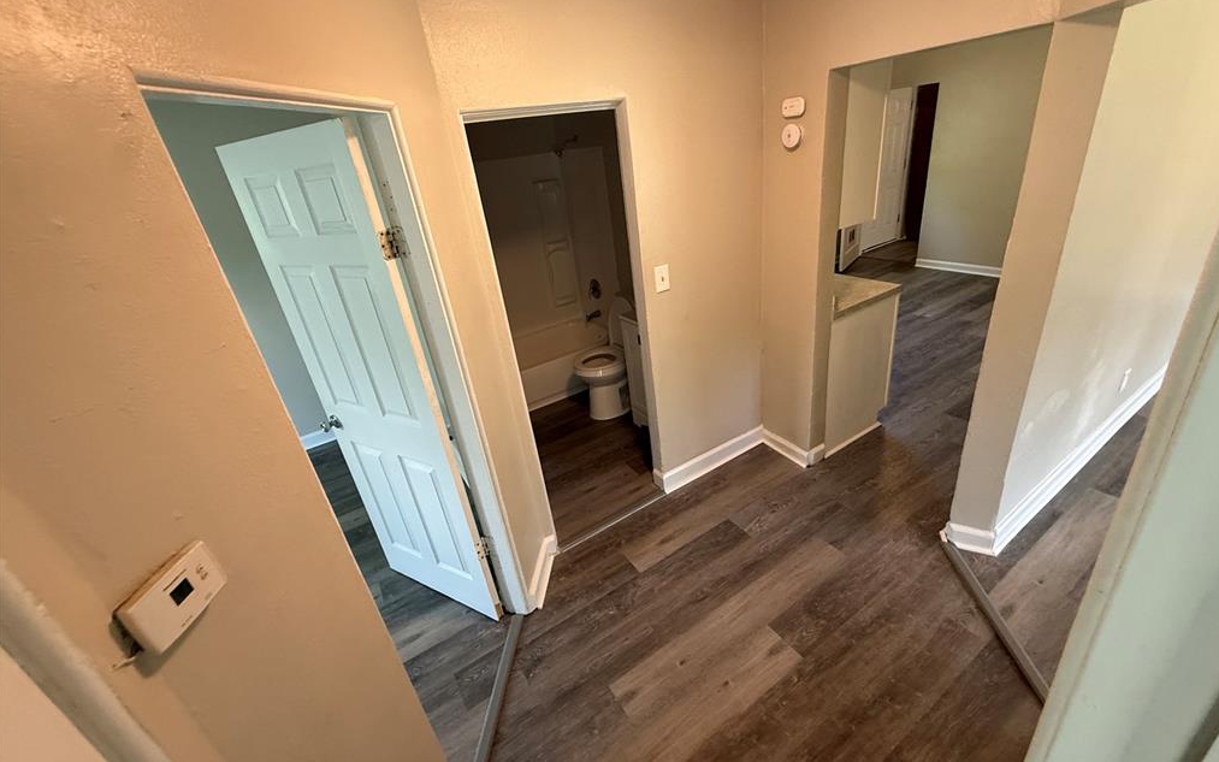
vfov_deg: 74.7
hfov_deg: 101.5
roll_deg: +7.9
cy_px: 359
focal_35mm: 15
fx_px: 498
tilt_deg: -20.1
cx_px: 614
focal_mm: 2.22
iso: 200
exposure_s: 1/60
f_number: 2.2
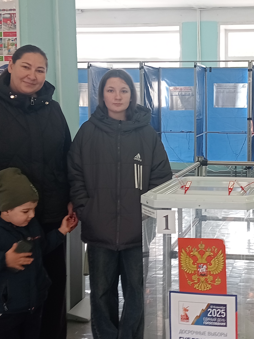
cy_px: 146
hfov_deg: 25.3
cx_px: 229
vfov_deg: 34.3
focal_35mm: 56
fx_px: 548
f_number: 1.8
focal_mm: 4.04
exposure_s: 1/33.3
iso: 316
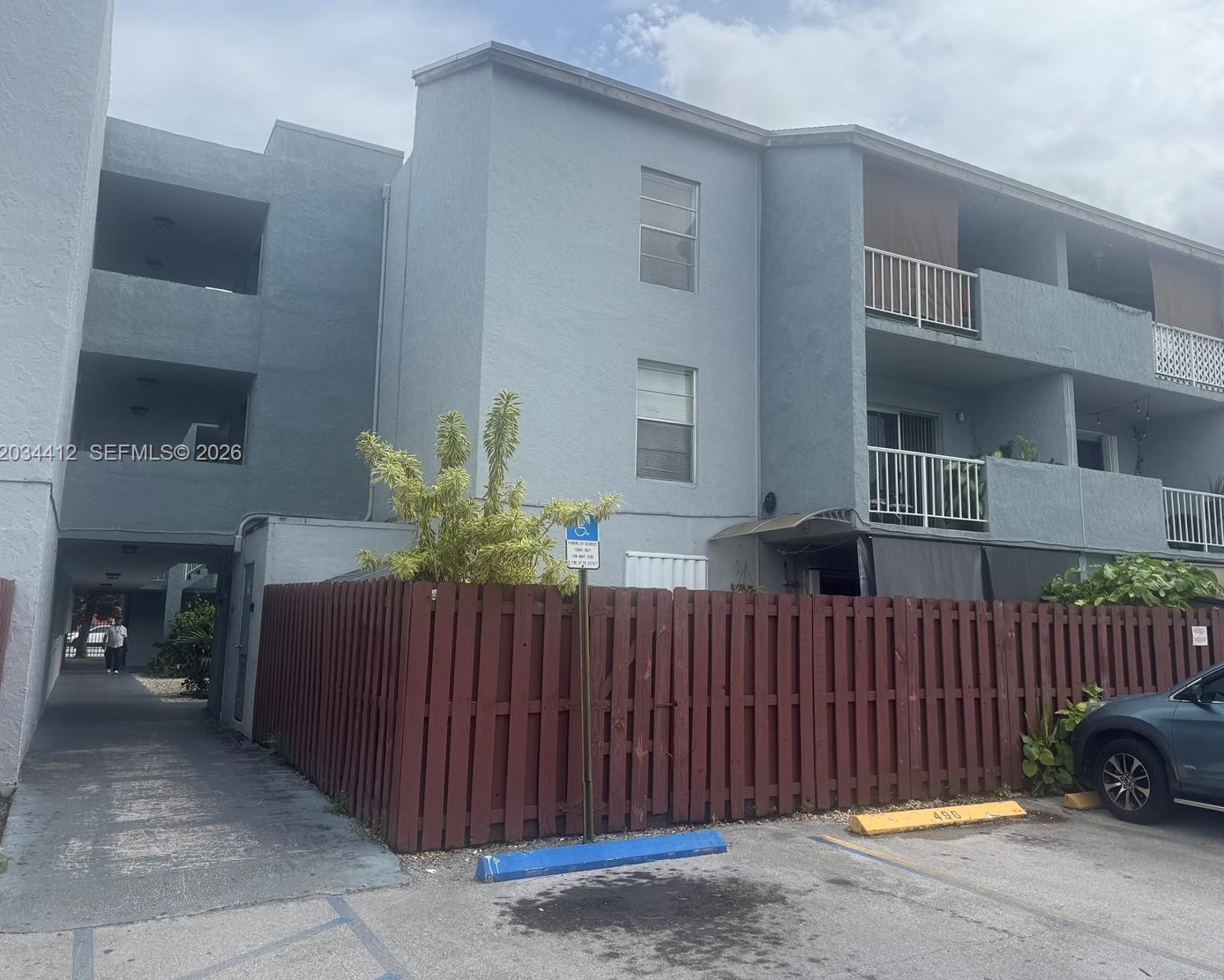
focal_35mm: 27
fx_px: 978
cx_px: 673
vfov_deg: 53.1
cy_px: 454
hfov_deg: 63.9
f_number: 1.78
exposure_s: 1/4608
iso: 80
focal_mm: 6.76
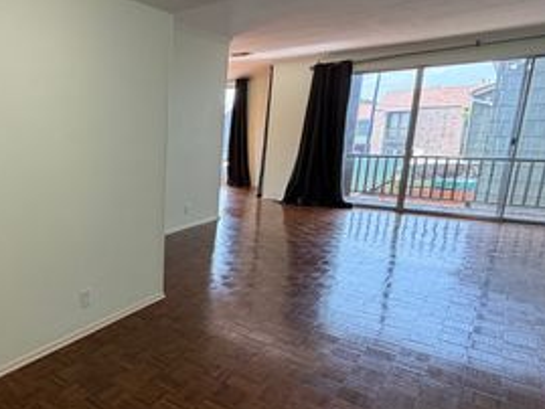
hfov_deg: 59.3
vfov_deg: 53.1
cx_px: 75
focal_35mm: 26
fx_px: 410
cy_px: 216
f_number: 2.2
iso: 160
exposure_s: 1/120
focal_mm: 2.22
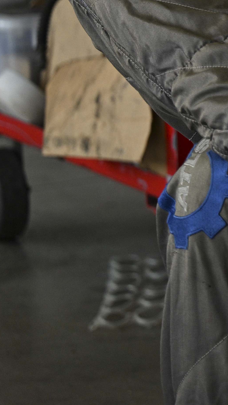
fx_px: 3526
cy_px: -144
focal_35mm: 328
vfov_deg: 6.5
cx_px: 789
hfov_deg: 3.6
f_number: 2.8
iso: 400
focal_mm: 70
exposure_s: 1/640
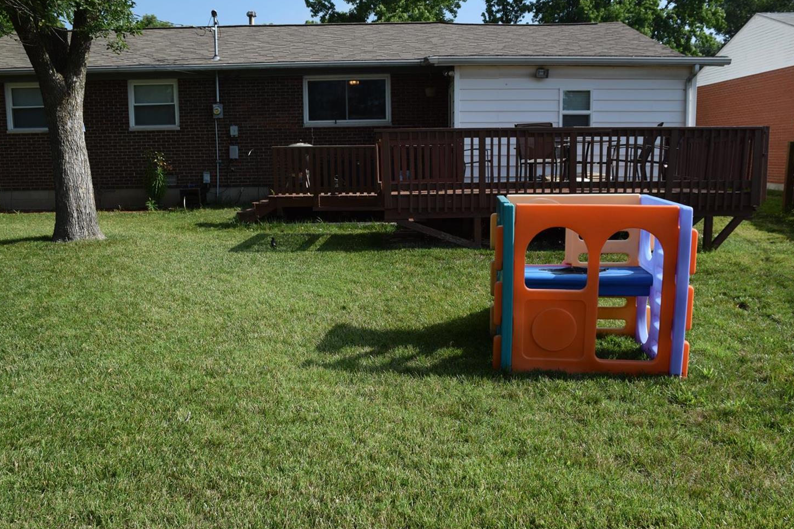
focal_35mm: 33
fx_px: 728
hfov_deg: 57.2
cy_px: 284
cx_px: 363
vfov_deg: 39.9
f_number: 9
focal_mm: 20
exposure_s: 1/320
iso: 200
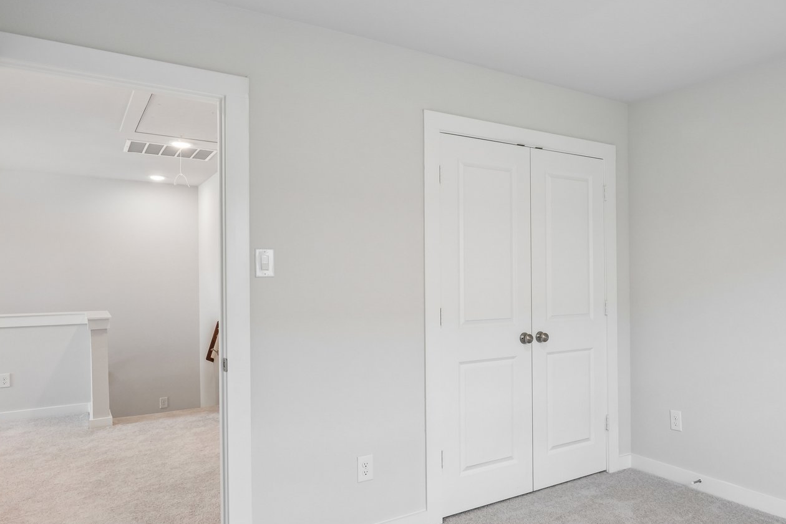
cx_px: 504
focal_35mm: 26
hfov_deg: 68.0
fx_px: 568
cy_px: 269
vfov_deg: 49.5
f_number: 8
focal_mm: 16
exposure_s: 1/25
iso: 400
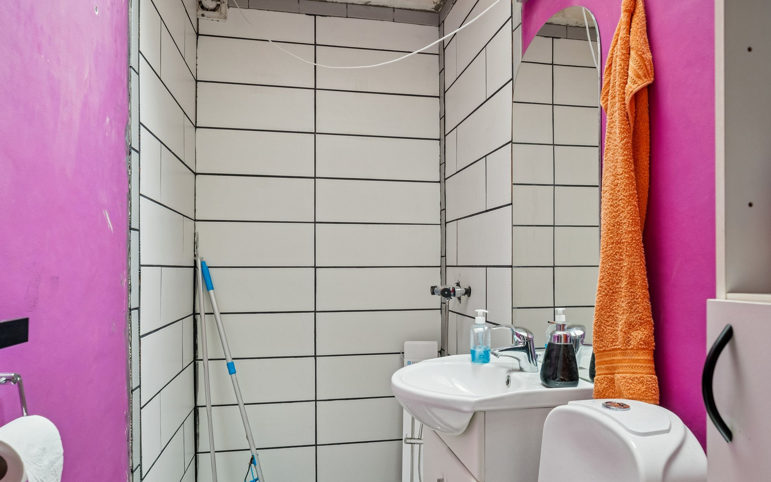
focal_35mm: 25
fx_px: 525
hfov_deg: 72.5
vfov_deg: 49.2
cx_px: 399
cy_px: 265
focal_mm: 20
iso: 400
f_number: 8
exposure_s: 1
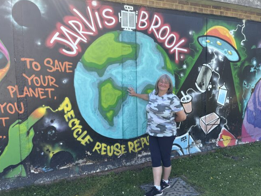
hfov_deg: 63.4
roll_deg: +1.4
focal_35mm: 28
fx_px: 211
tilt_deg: -5.1
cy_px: 97
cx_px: 132
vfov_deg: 49.8
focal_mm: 5.96
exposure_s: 1/511
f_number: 1.6
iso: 50
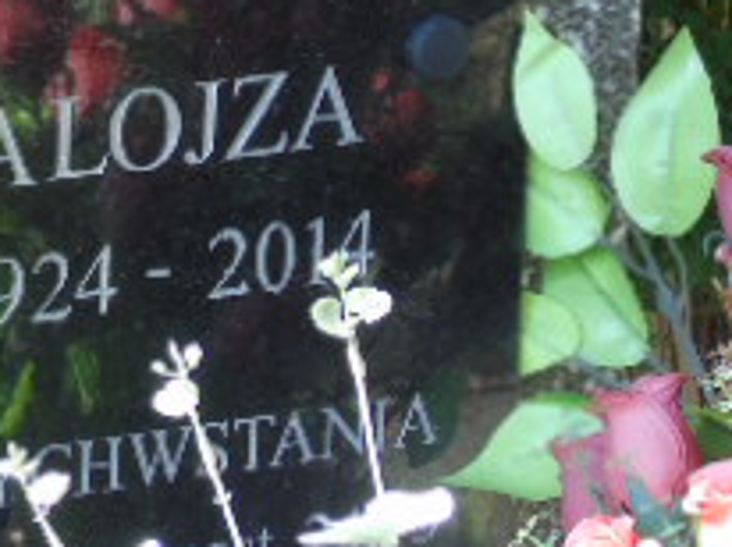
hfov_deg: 5.1
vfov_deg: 3.8
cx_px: -128
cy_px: 181
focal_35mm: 386
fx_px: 8153
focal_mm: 22
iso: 80
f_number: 4.6
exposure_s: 1/60
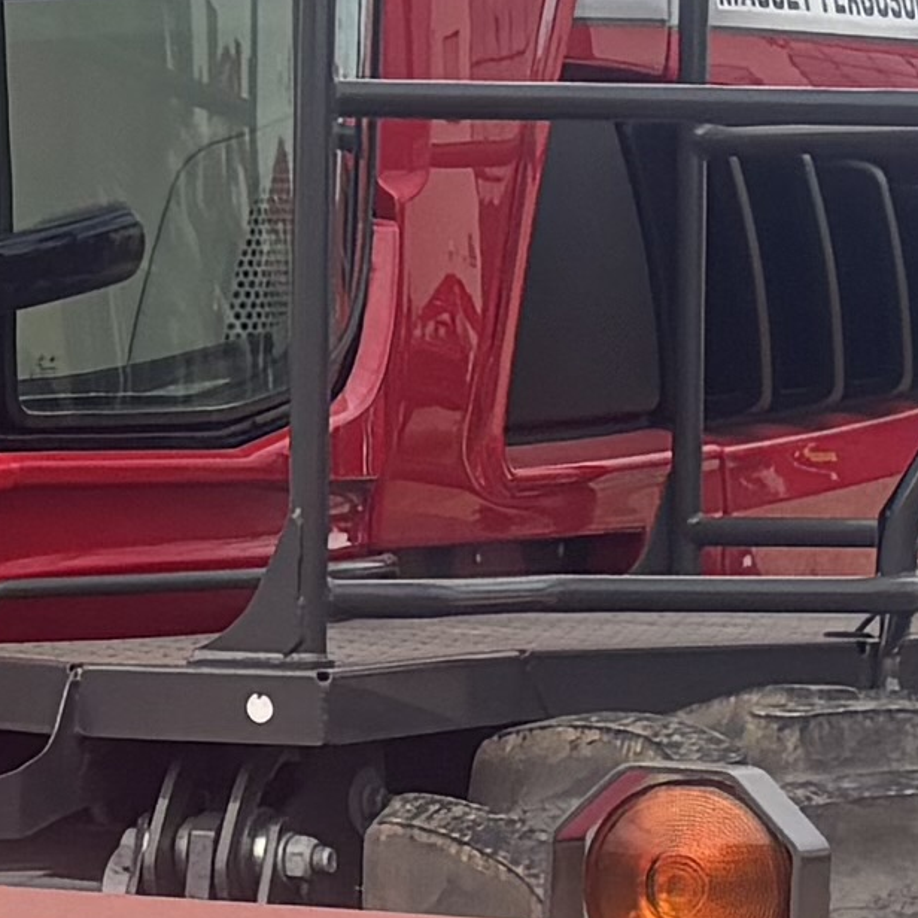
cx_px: -1149
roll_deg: +0.1
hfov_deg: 7.7
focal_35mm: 213
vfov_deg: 8.2
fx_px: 6391
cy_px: 575
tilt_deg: -3.0
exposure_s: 1/3413
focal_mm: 5.96
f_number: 1.6
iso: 50
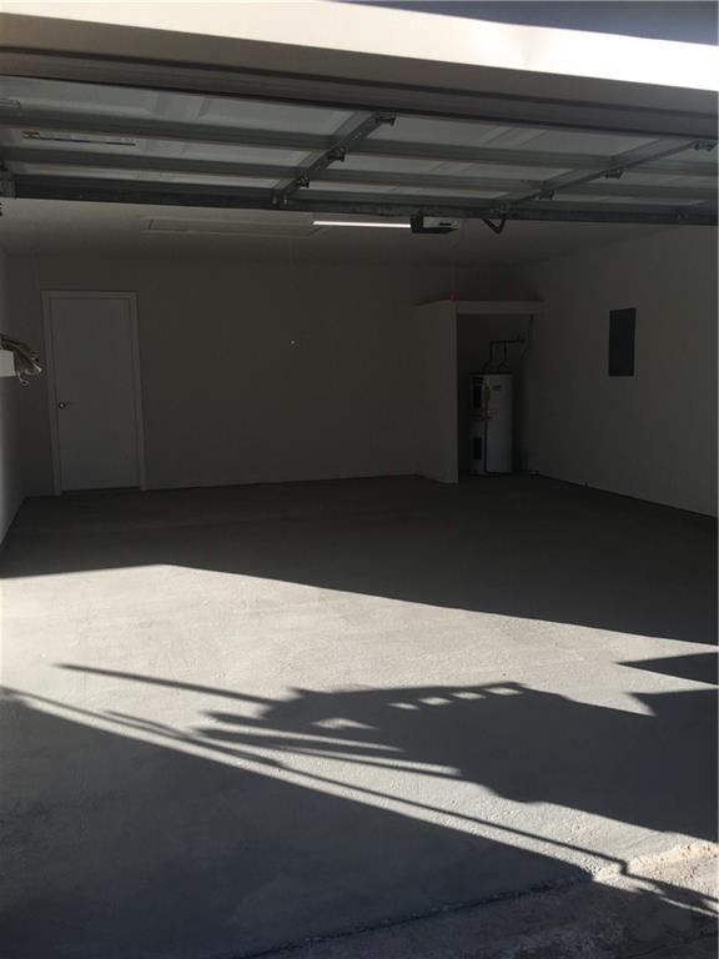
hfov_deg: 48.2
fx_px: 803
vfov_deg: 61.7
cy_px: 480
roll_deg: +1.2
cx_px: 360
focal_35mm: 29
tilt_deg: -5.3
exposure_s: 1/777
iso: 25
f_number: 2.2
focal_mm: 4.15
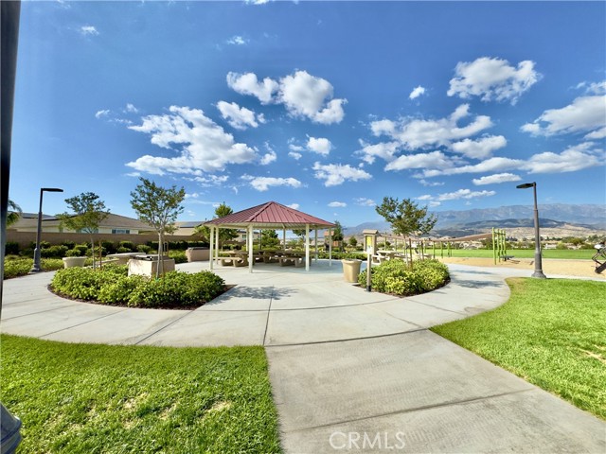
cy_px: 227
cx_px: 303
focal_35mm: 14
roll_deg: -0.2
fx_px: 245
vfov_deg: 85.7
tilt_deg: +2.7
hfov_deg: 102.1
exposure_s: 1/2985
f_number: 2.2
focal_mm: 2.22
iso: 50
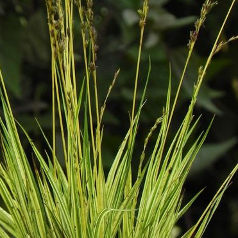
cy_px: 55
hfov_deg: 3.7
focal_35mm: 470
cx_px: 78
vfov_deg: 3.7
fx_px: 3656
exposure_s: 1/25
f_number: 5
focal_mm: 44
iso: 160
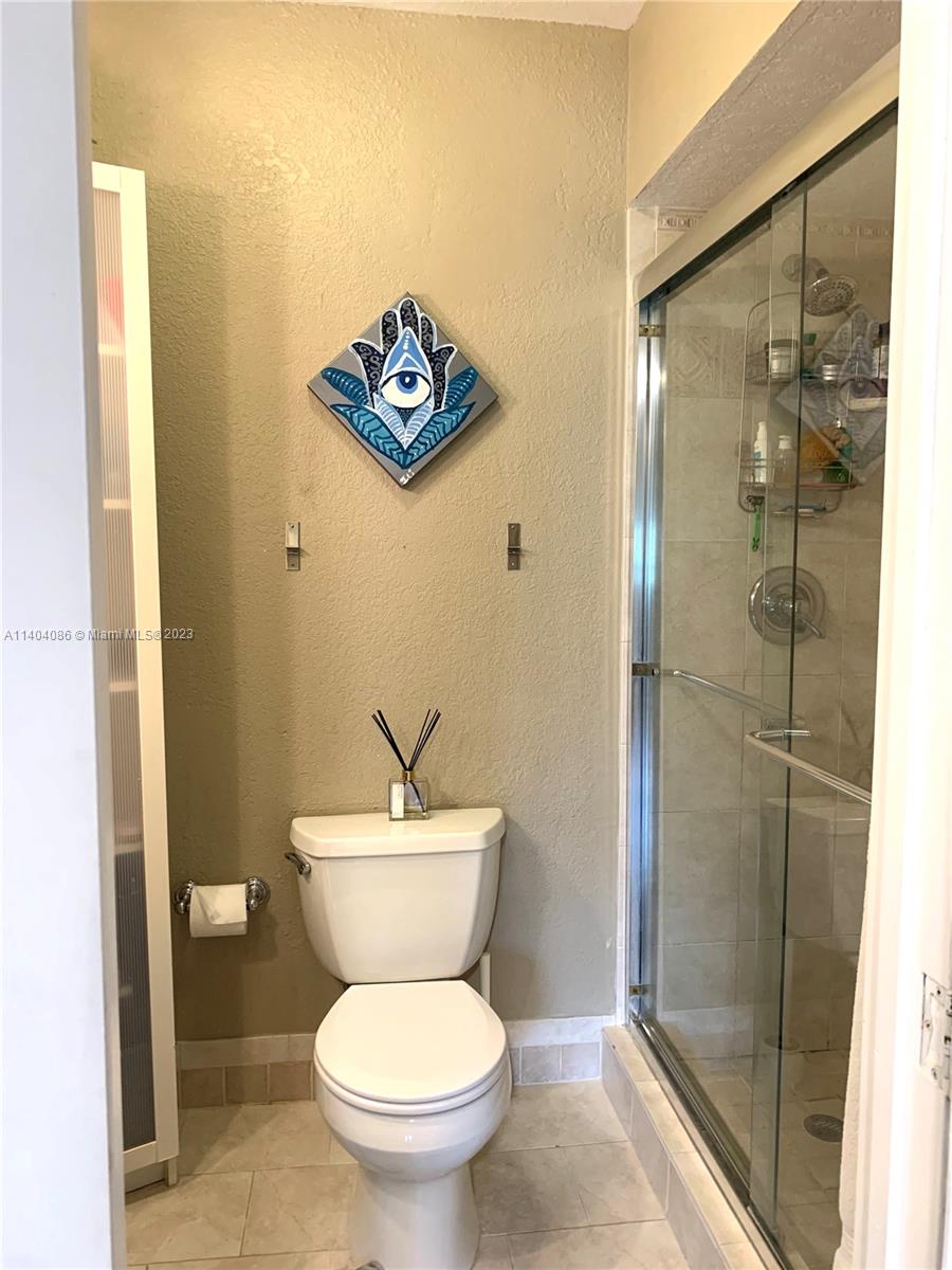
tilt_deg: -4.8
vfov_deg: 67.3
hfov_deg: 53.1
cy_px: 635
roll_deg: -0.4
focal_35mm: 26
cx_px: 476
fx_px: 953
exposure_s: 1/60
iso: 200
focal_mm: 4.25
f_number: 1.8
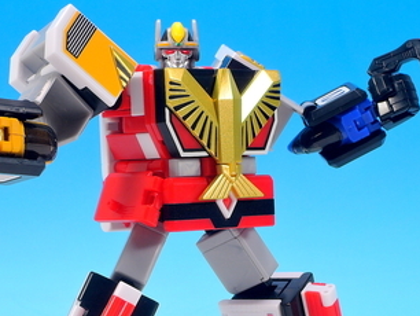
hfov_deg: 13.4
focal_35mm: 147
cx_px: 226
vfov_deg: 10.1
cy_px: 256
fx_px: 1785
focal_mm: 16
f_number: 6.5
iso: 80
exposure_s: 1
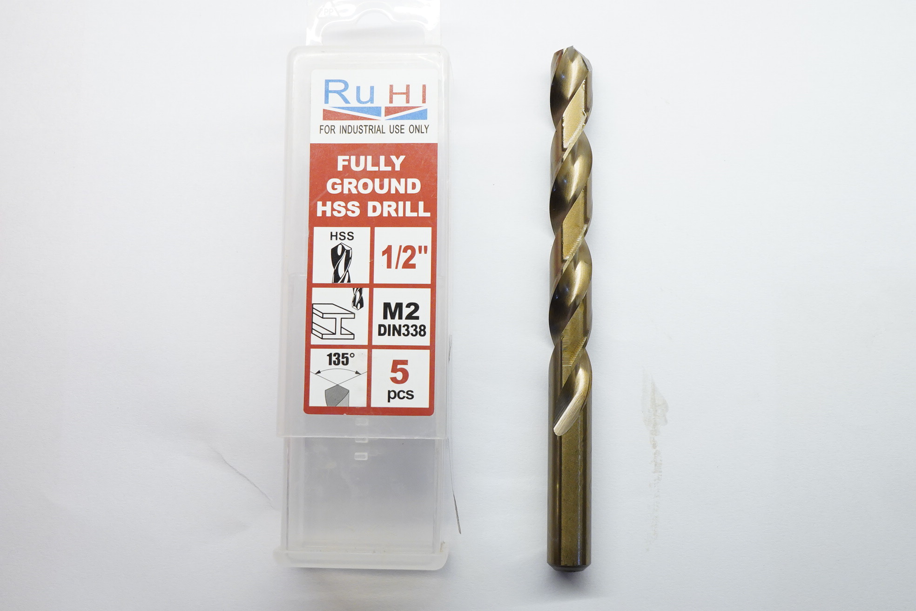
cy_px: 306
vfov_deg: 31.9
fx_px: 1069
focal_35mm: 42
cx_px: 458
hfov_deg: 46.4
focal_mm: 28
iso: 3200
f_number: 9
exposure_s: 1/100
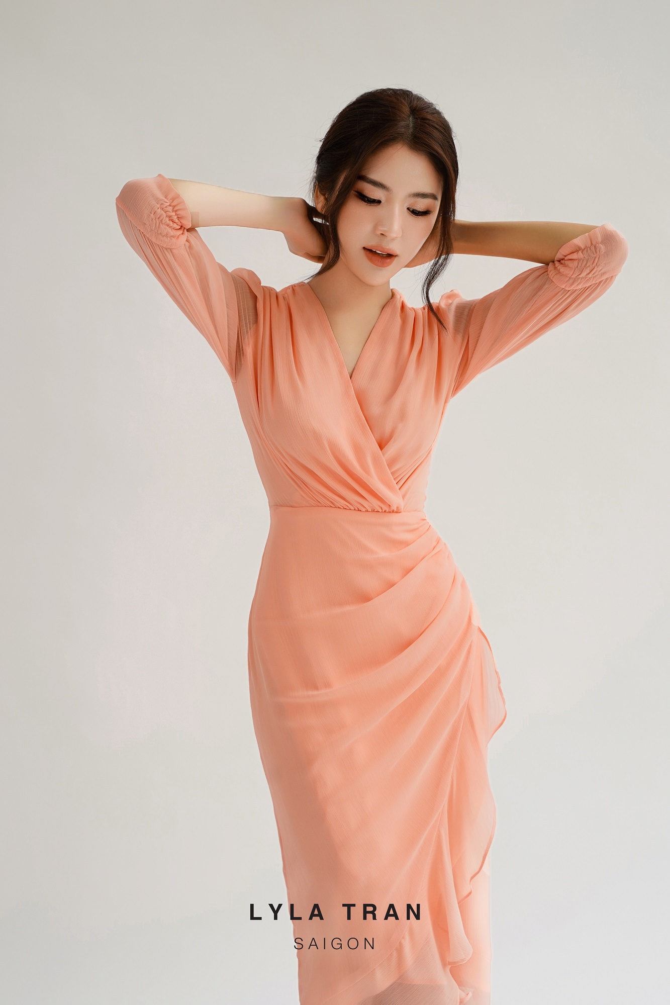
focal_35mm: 47
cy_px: 502
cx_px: 335
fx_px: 1312
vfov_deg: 41.9
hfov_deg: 28.7
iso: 250
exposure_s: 1/125
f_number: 6.3
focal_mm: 47
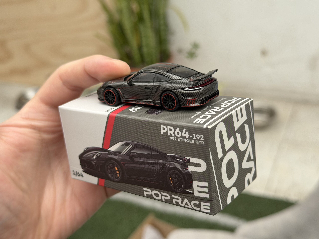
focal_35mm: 48
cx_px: 160
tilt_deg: -31.4
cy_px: 120
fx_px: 442
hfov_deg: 39.7
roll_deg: +6.4
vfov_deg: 30.3
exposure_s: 1/130
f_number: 1.78
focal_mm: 6.76
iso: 50
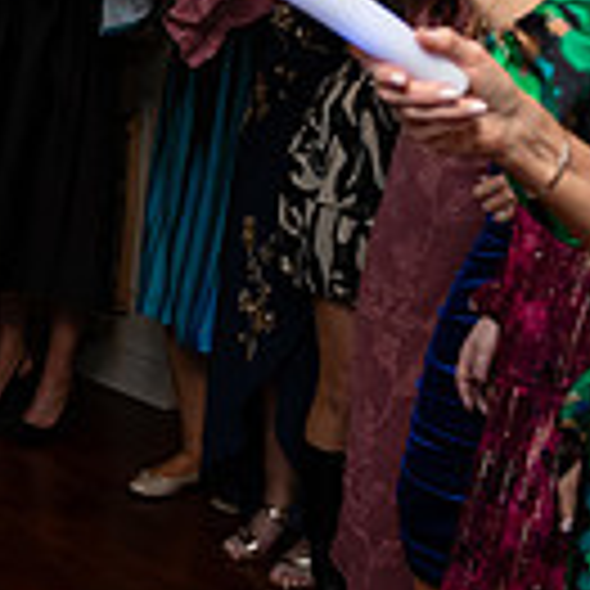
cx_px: -369
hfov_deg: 16.9
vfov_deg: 18.5
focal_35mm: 90
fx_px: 1735
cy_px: -65
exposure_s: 1/160
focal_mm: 24
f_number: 3.5
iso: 640
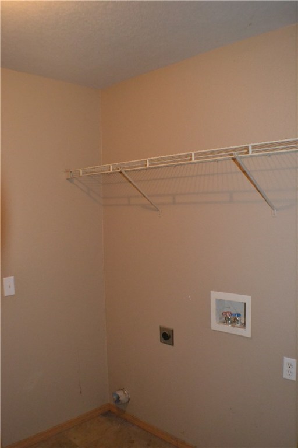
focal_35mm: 39
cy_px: 224
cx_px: 149
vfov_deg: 49.6
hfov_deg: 34.2
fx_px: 484
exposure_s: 1/60
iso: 3200
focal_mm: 26
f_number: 4.2
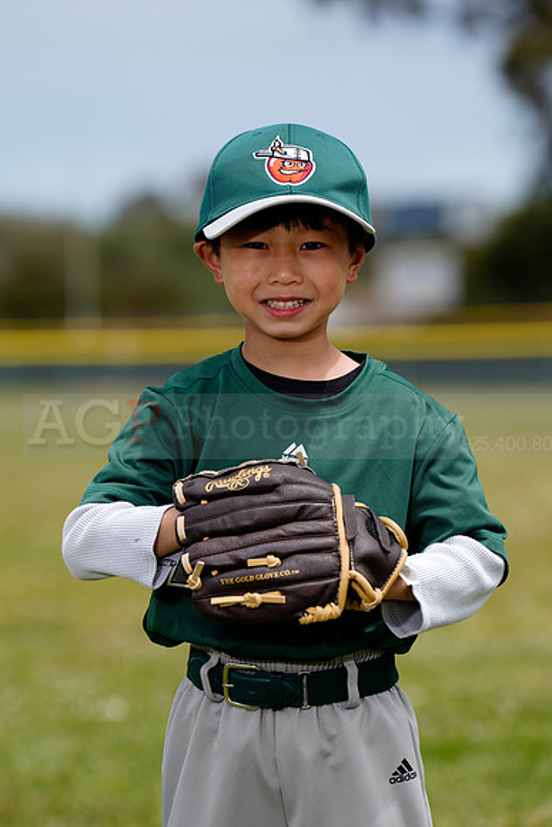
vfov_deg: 12.3
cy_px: 414
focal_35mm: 167
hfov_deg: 8.2
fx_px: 3838
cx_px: 276
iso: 50
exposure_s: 1/320
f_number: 4.5
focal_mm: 167
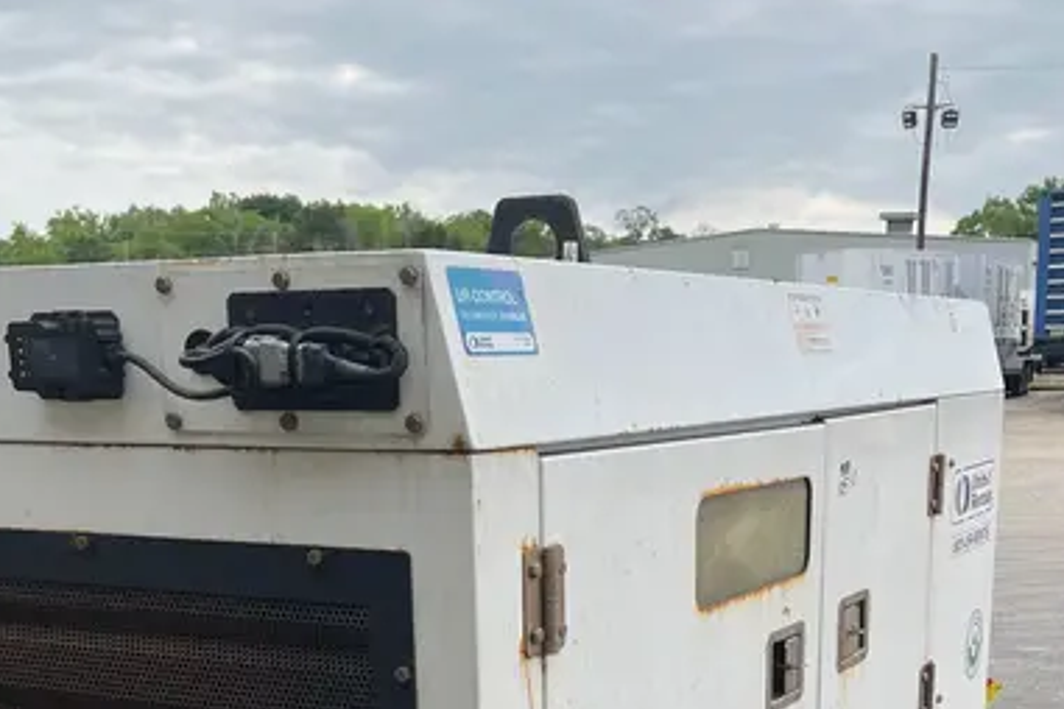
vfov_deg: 24.6
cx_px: 567
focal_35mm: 52
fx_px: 1537
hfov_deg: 38.2
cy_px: 741
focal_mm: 5.1
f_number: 1.6
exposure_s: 1/2688
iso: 50
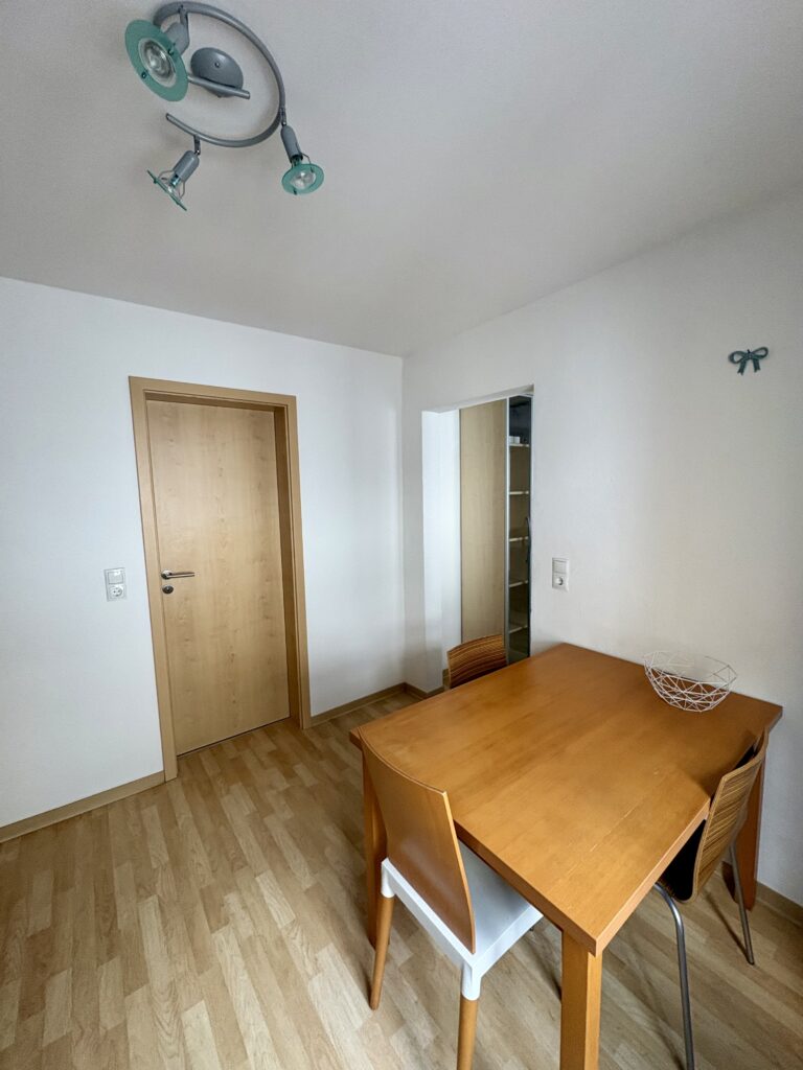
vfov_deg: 102.1
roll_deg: +0.6
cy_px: 535
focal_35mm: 14
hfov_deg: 85.7
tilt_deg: -3.7
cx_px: 402
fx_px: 433
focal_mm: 2.22
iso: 250
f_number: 2.2
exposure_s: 1/60
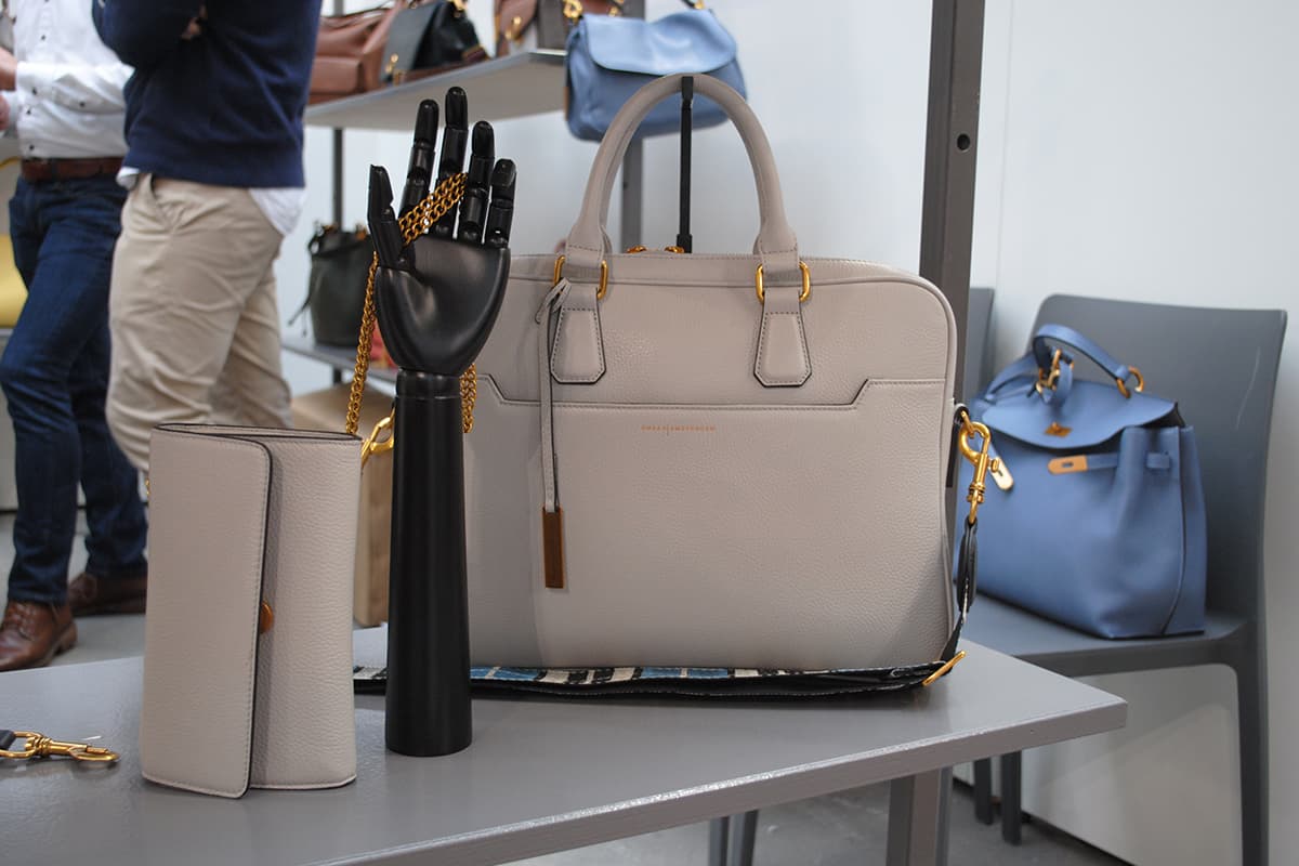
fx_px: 1407
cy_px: 433
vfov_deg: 34.2
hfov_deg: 49.6
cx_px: 650
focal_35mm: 39
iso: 400
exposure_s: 1/60
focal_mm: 26
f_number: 4.2
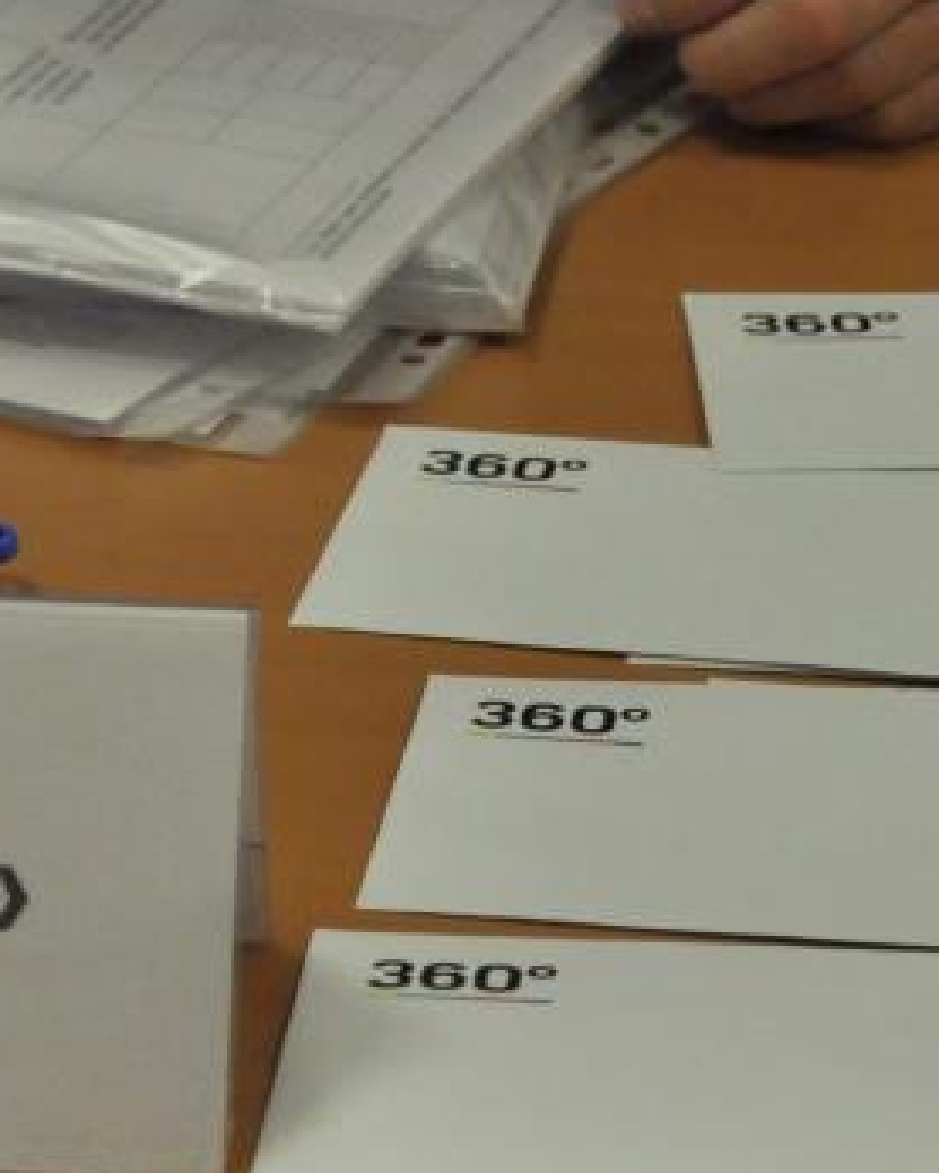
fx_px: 8959
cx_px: 451
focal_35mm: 258
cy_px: 675
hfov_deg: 6.0
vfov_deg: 7.5
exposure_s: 1/500
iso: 2000
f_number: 5.6
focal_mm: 62
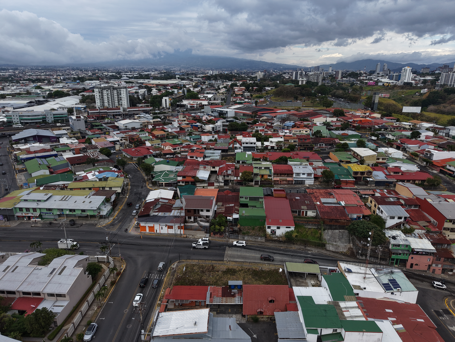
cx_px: 228
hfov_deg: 71.6
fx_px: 315
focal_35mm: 24
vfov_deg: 56.8
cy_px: 171
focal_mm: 8.67
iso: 130
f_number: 1.8
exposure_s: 1/2000
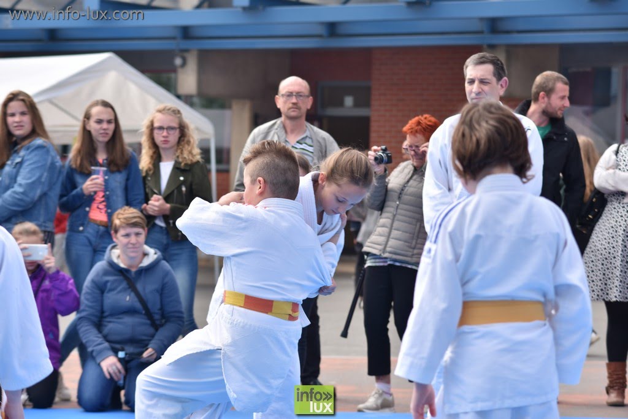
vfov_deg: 10.8
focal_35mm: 128
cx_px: 314
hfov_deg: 16.1
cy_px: 210
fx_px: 2224
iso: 100
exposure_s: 1/500
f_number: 4
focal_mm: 85
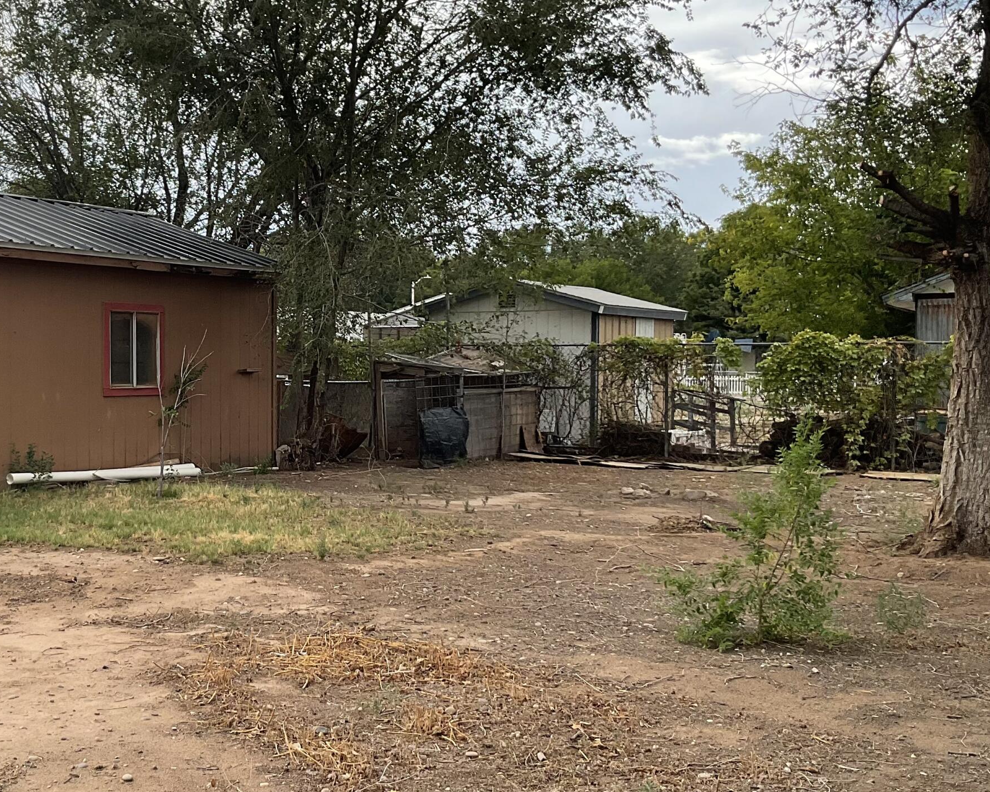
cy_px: 397
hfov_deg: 37.6
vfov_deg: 31.4
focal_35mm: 48
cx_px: 215
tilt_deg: -0.9
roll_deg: +0.8
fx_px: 1406
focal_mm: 3
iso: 16
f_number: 1.8
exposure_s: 1/962
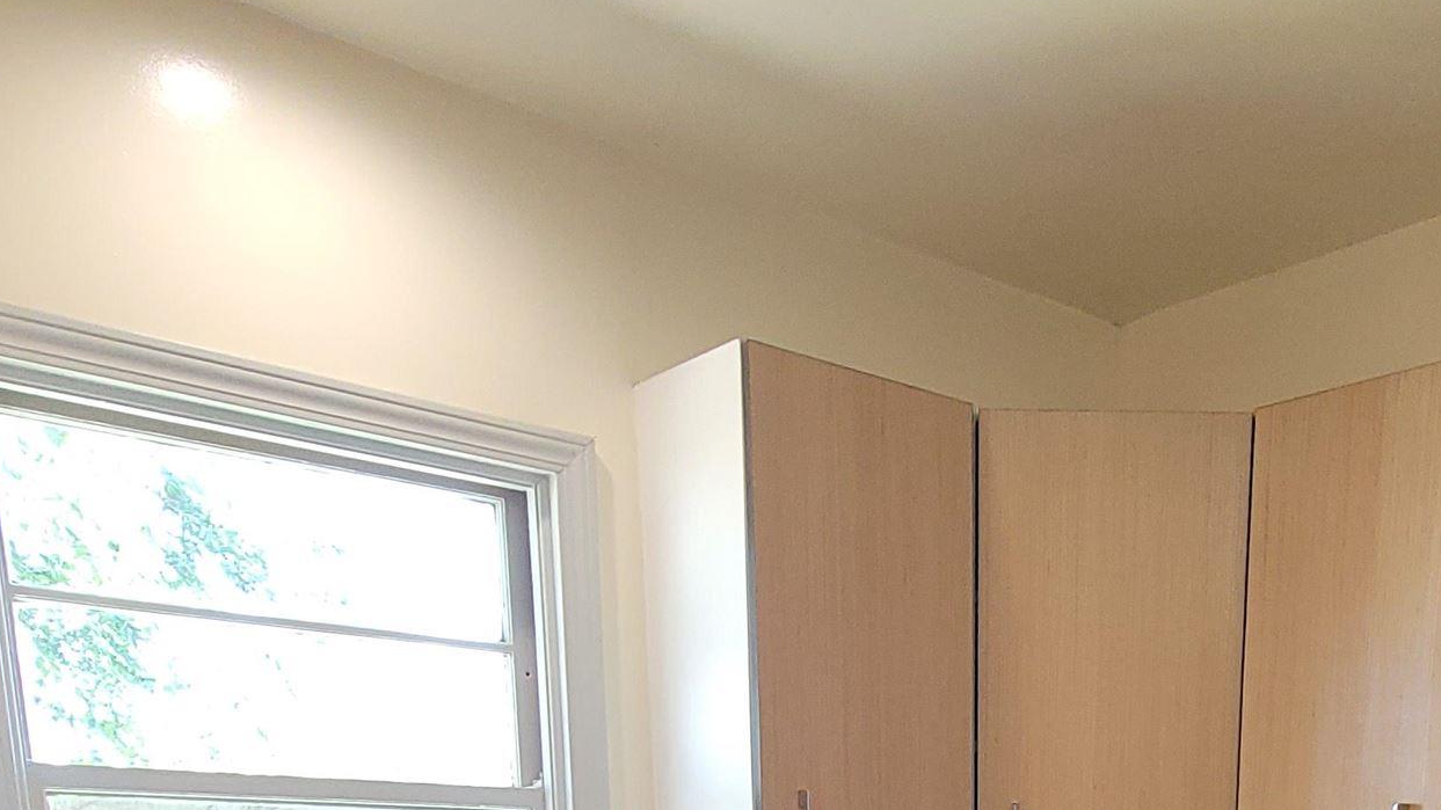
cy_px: 1138
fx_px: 1337
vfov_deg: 26.6
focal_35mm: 35
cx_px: 1096
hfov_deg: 53.8
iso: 100
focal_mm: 2.2
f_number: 2.2
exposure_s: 1/60
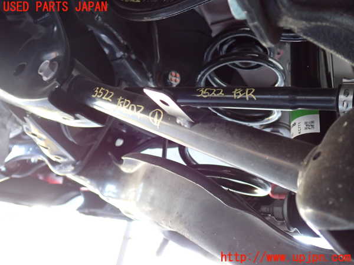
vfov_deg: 44.2
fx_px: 327
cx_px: 177
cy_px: 132
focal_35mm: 32
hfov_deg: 56.8
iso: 640
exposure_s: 1/30
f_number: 2.4
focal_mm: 5.79
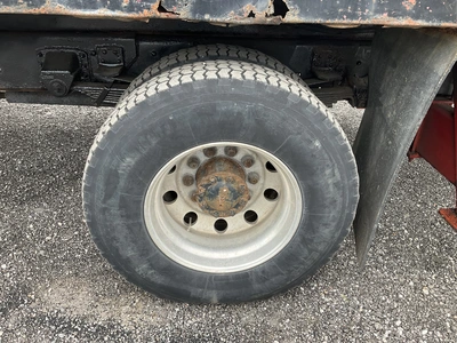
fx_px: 383
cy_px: 172
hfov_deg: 61.7
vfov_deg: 48.2
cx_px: 228
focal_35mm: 29
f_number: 1.8
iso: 20
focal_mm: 3
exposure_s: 1/122
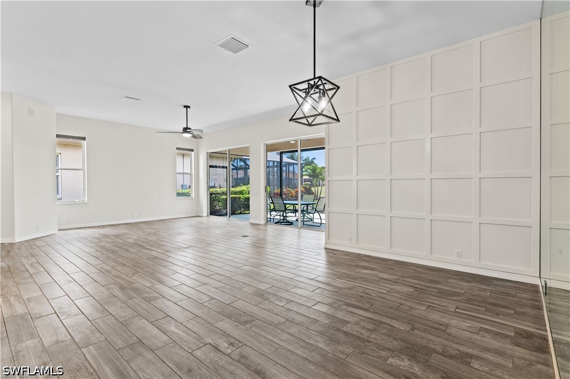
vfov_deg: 73.7
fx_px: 253
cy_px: 190
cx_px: 285
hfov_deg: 96.8
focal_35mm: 16
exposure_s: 1/5
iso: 320
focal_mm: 16
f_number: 10
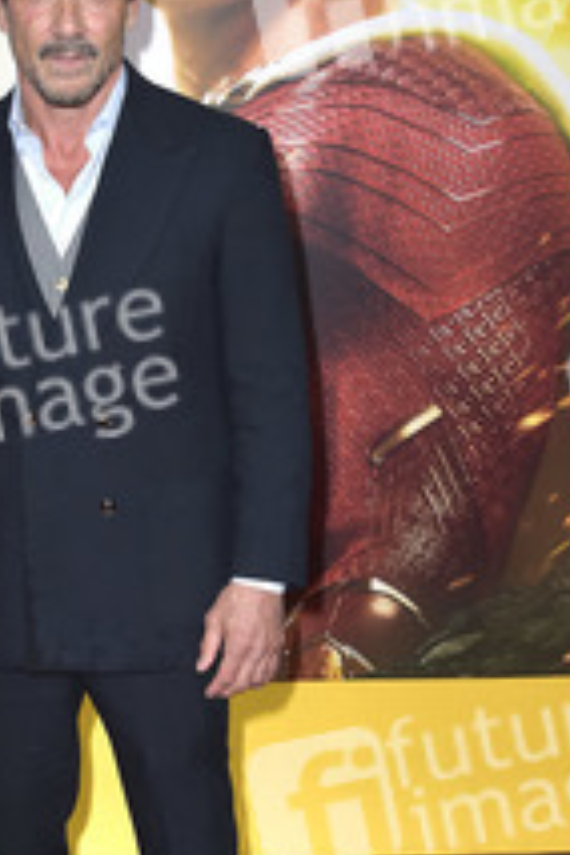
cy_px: 586
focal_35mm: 90
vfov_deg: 22.5
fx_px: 2137
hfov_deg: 15.1
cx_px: 90
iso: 400
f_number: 6.3
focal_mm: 48
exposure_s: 1/250
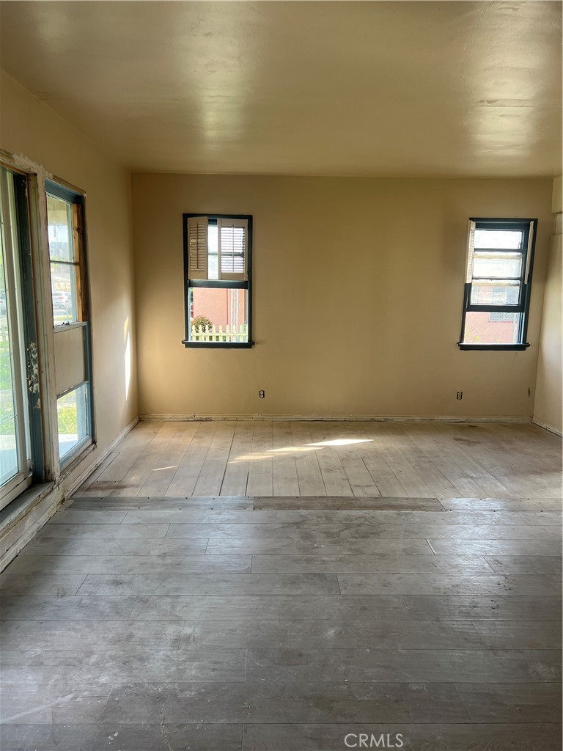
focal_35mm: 26
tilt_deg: -8.2
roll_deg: -0.7
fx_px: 564
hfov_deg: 53.1
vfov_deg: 67.3
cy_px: 376
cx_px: 282
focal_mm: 5.7
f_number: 1.5
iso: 50
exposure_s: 1/219
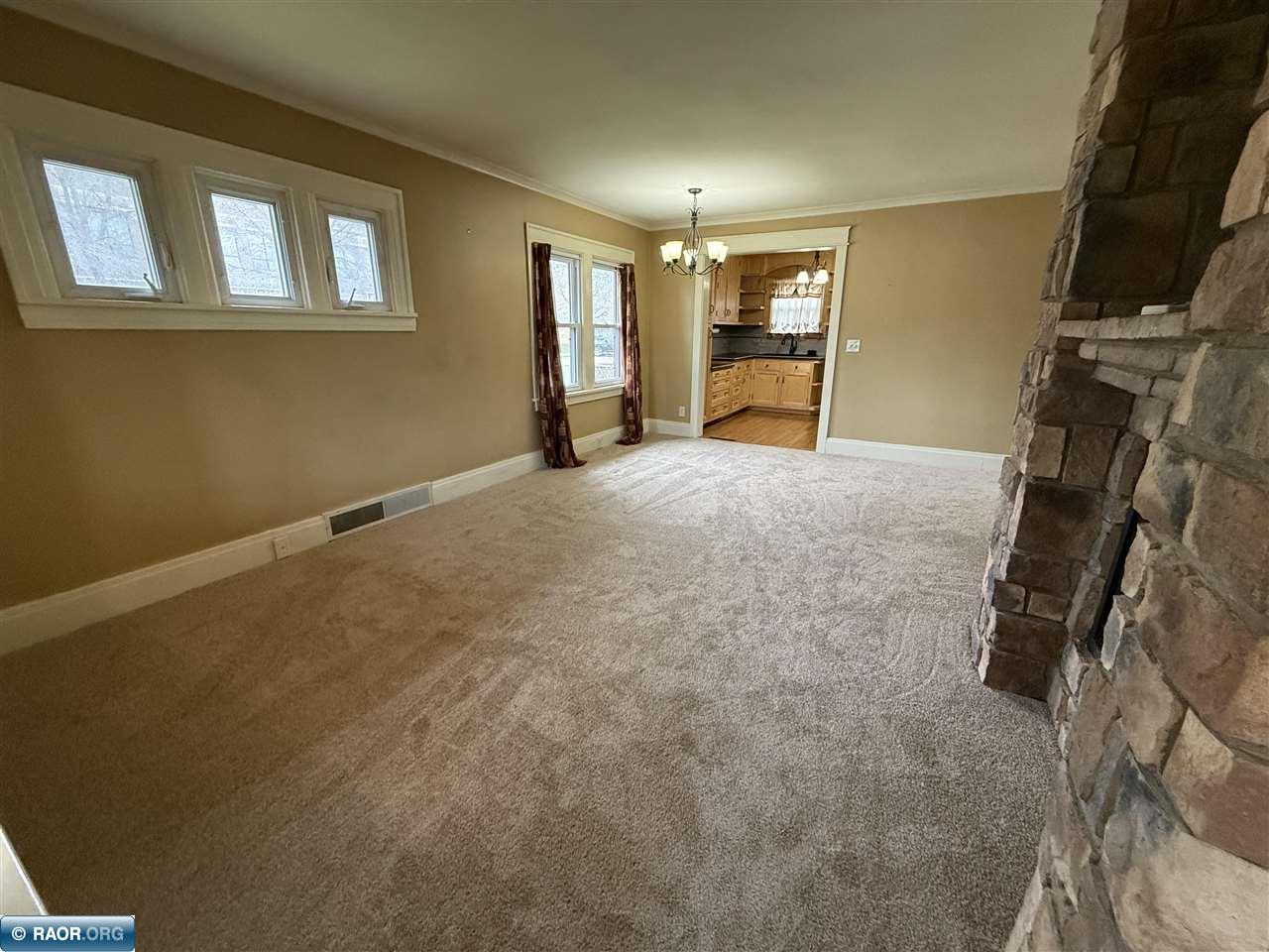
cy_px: 476
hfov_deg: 102.1
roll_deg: -0.4
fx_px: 513
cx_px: 634
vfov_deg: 85.7
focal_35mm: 14
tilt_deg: -15.6
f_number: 2.2
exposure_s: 1/120
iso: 500
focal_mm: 2.22
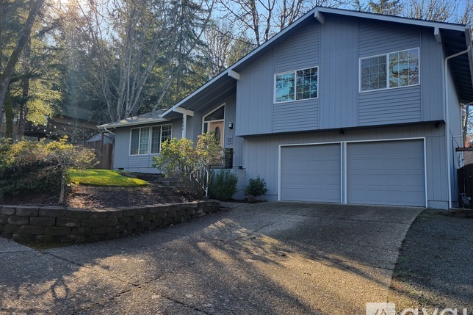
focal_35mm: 28
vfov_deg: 46.4
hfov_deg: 65.5
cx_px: 240
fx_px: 368
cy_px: 148
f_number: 1.8
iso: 40
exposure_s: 1/499
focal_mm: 5.4
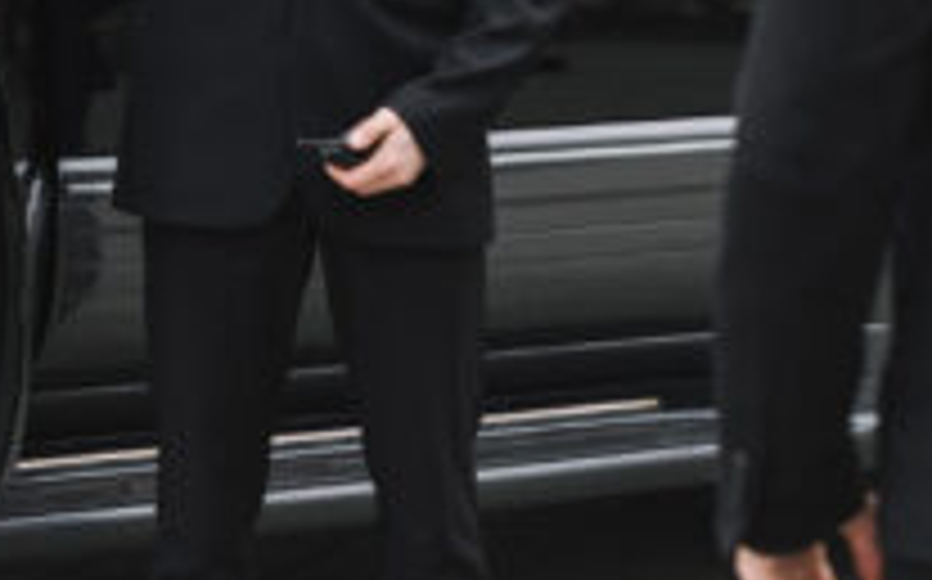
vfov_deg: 8.8
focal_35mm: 148
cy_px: 74
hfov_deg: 14.1
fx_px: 3756
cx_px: 207
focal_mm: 50
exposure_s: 1/160
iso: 500
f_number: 2.5
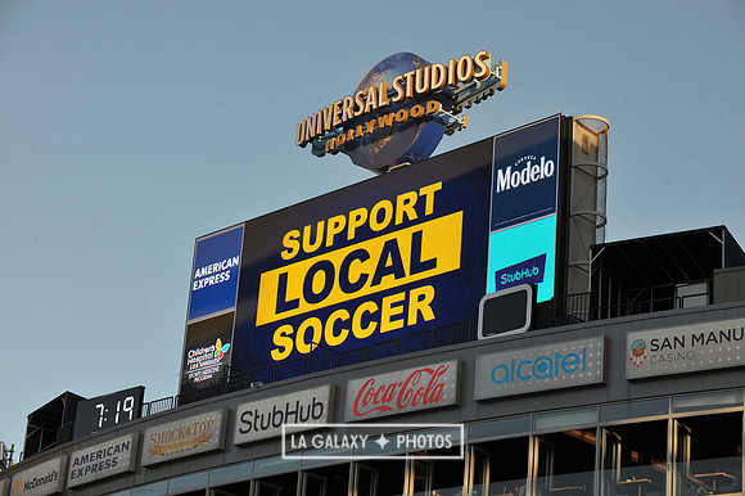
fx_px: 1861
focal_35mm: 90
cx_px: 372
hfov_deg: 22.6
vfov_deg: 15.2
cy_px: 248
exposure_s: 1/250
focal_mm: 90
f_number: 8
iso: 200
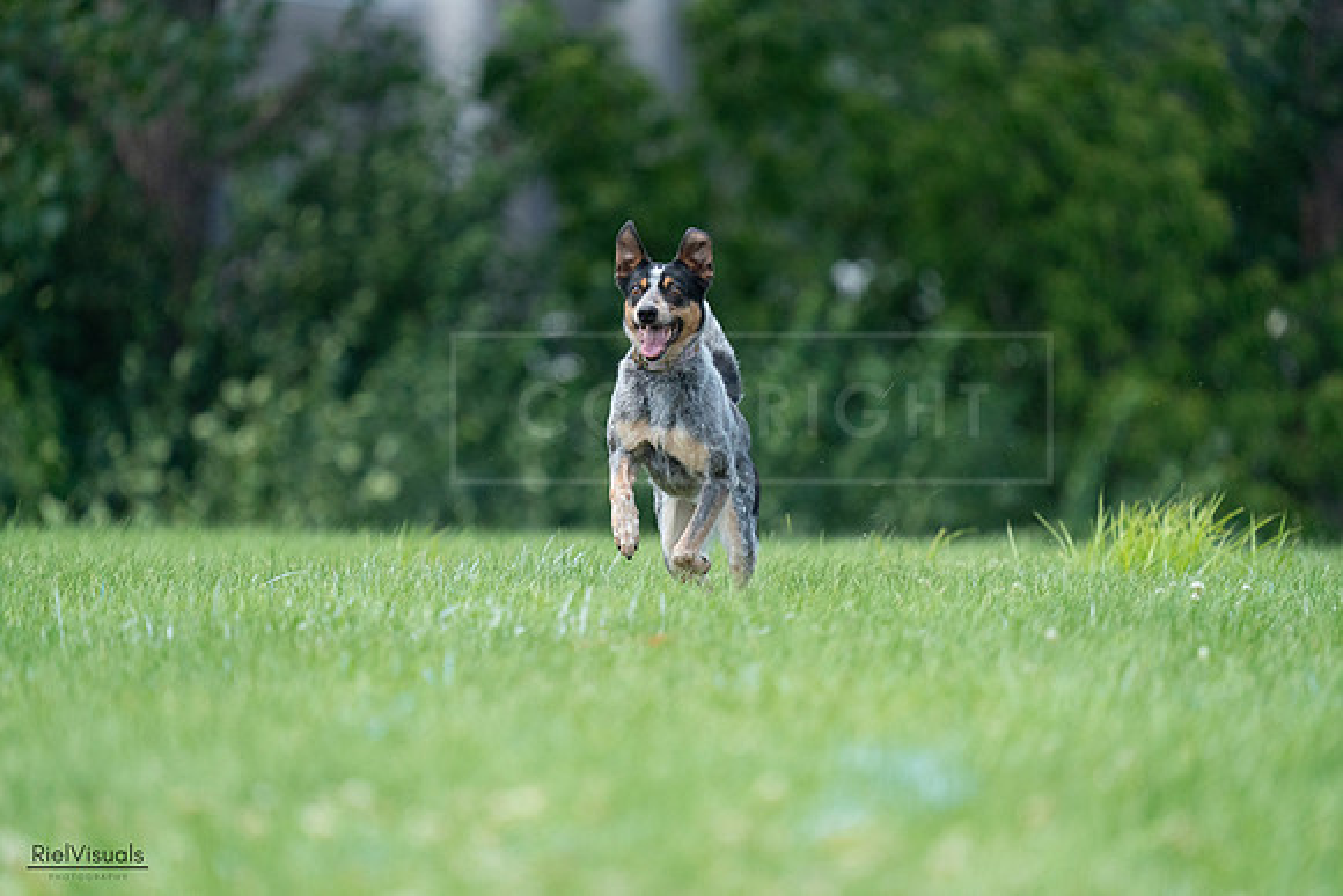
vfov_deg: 2.3
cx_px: 672
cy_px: 448
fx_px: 22388
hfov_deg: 3.4
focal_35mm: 600
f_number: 6.3
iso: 3200
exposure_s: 1/4000
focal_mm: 600
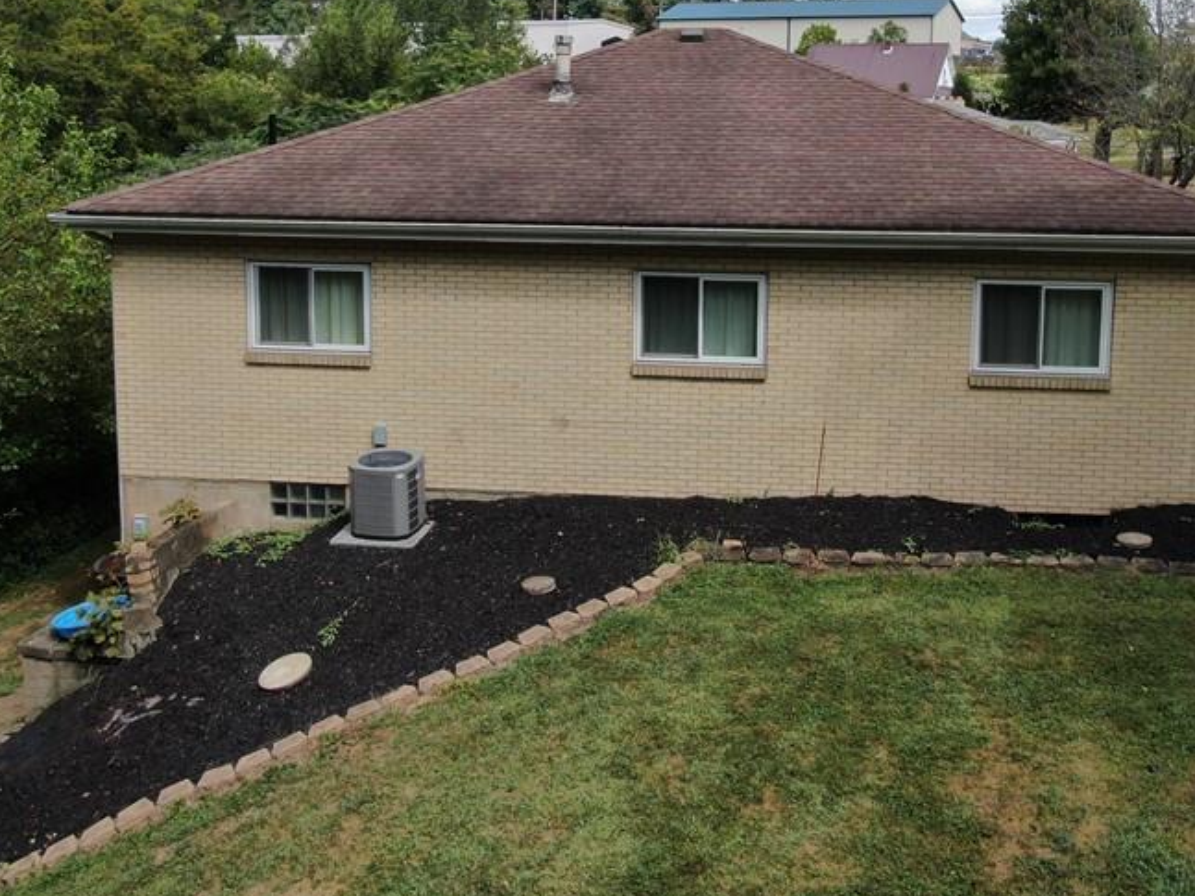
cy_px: 242
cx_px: 637
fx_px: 1312
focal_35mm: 38
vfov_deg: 36.9
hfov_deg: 49.0
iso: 100
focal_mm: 4.39
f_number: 2.8
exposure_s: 1/800
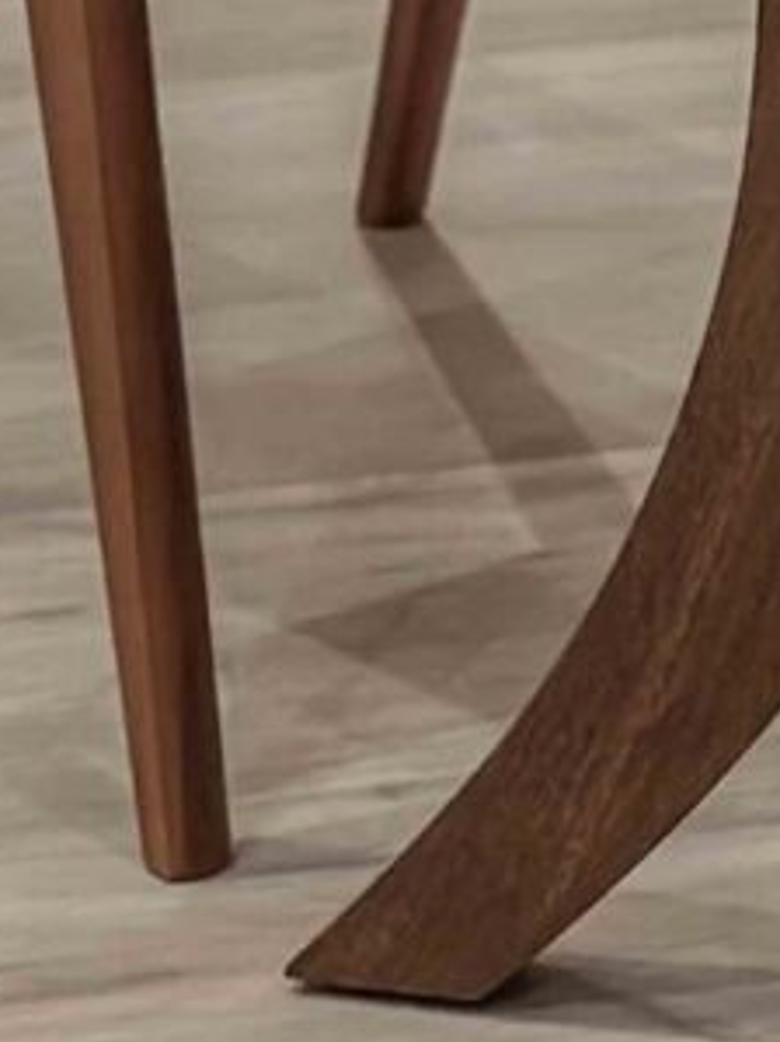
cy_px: -1042
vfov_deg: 7.9
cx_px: 1210
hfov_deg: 6.1
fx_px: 7246
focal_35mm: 241
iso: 160
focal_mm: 6.86
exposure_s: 1/100
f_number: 1.78
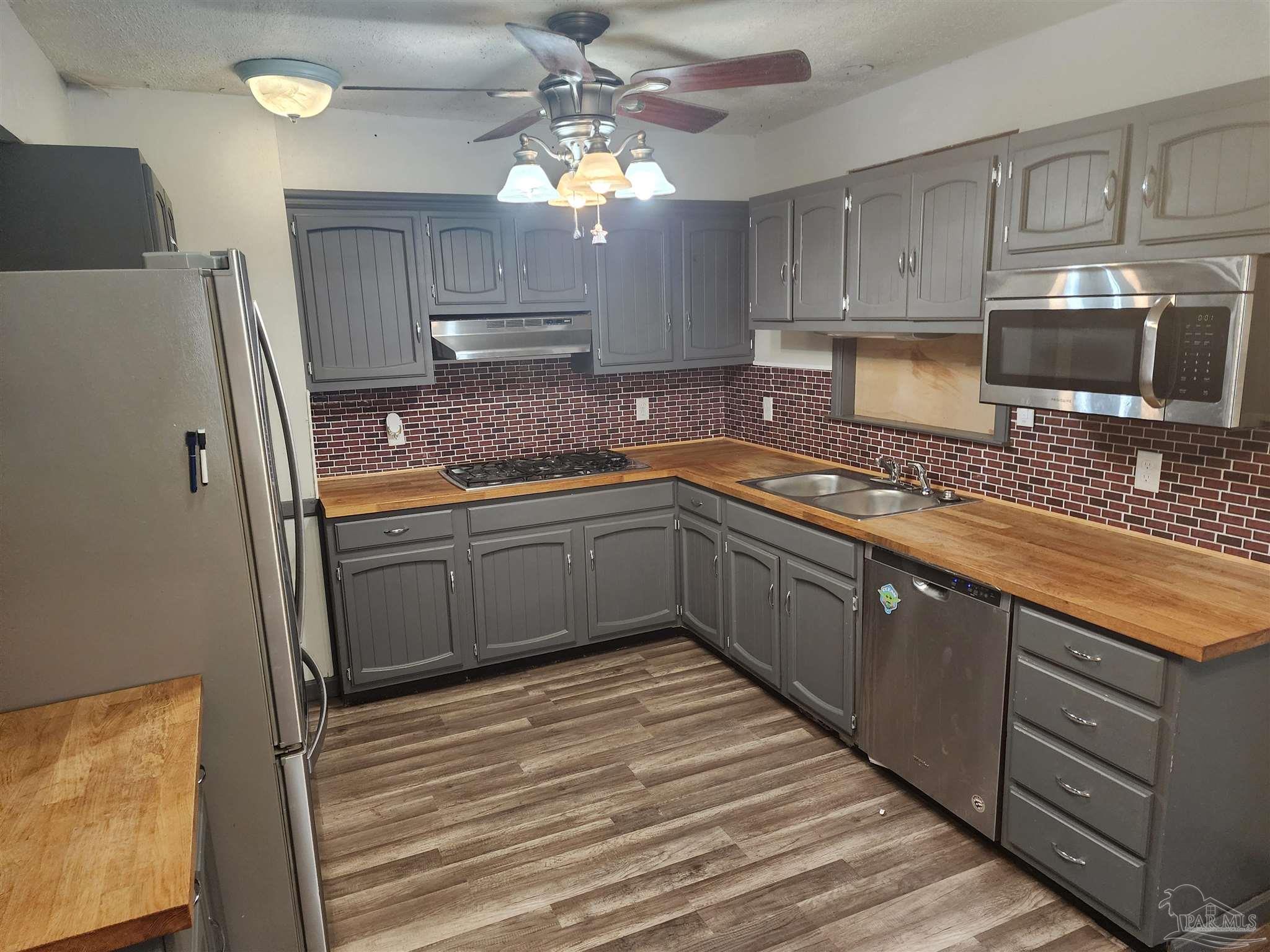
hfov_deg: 73.9
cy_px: 476
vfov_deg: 58.9
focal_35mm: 23
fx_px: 844
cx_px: 635
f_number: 1.8
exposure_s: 1/120
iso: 640
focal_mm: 6.4
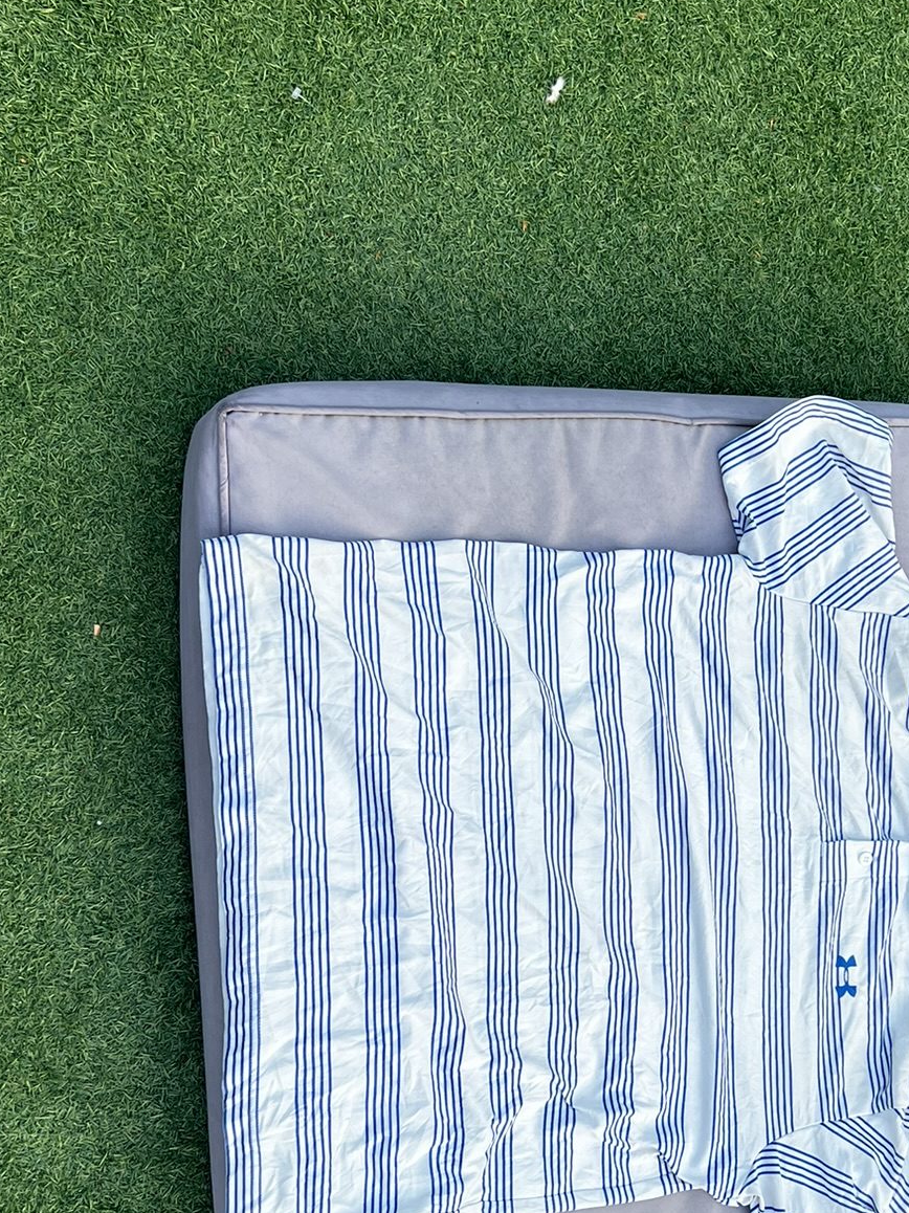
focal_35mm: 46
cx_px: 661
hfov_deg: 31.1
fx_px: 1611
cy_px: 807
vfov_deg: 40.7
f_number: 1.5
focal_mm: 5.7
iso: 50
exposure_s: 1/424
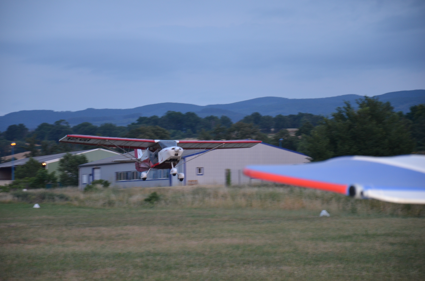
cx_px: 212
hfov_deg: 13.1
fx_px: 1856
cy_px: 140
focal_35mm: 158
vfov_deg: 8.7
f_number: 5.6
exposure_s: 1/60
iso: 560
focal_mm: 105
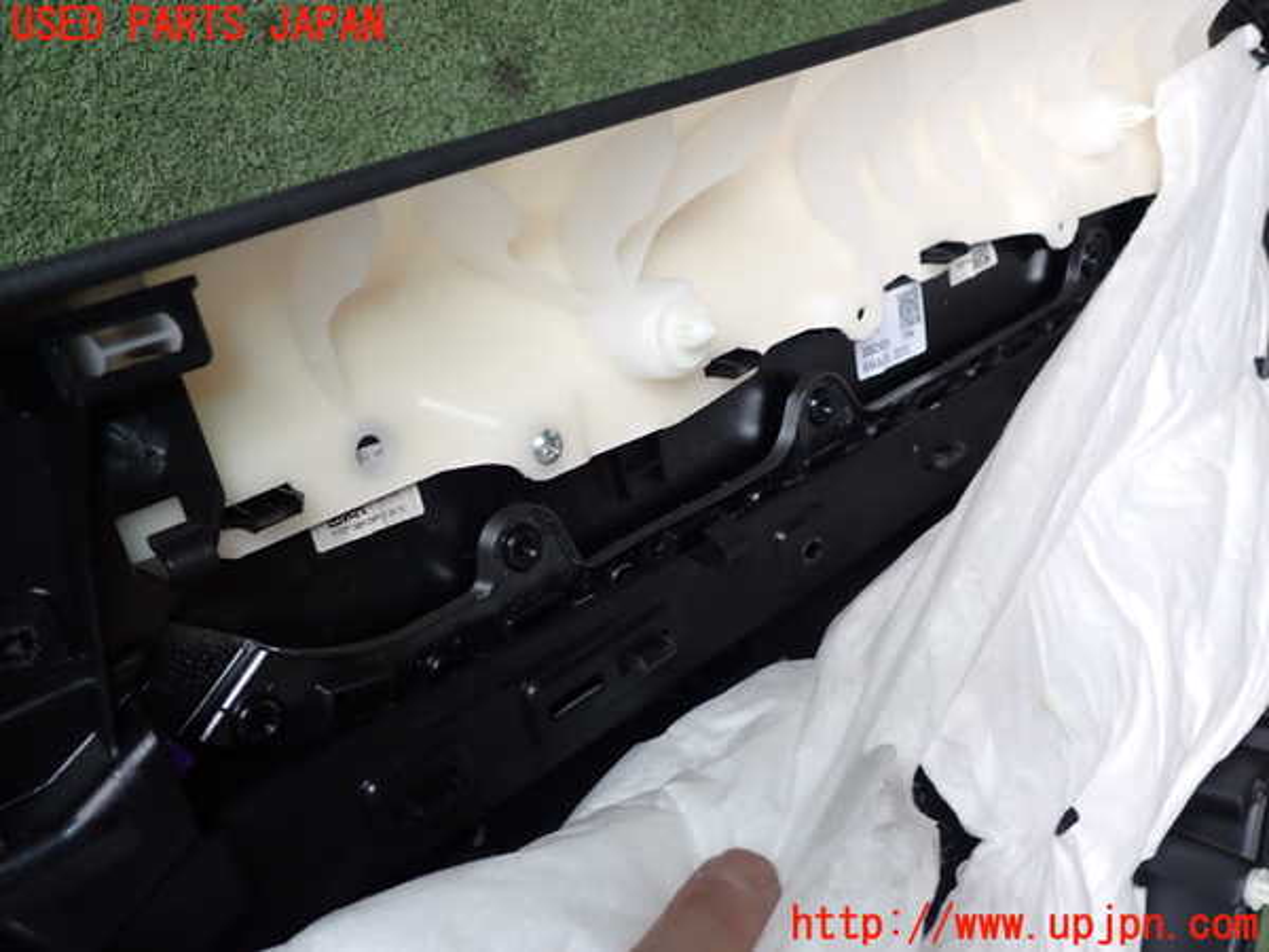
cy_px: 476
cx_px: 634
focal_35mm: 30
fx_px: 1100
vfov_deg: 46.8
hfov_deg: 60.0
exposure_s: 1/30
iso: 160
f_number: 6.3
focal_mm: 5.4
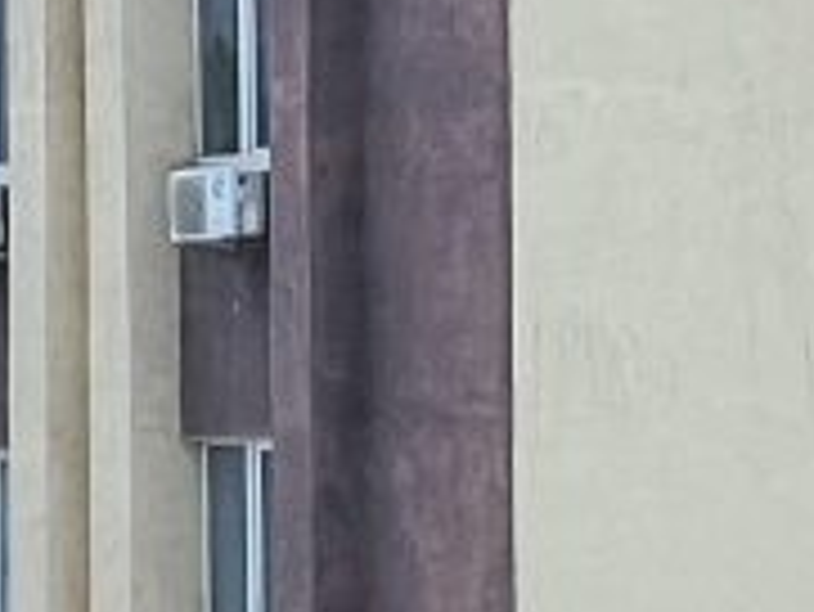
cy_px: 1690
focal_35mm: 552
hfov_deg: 3.5
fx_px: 12989
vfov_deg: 2.7
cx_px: 2064
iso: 32
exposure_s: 1/189
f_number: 2.8
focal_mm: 9
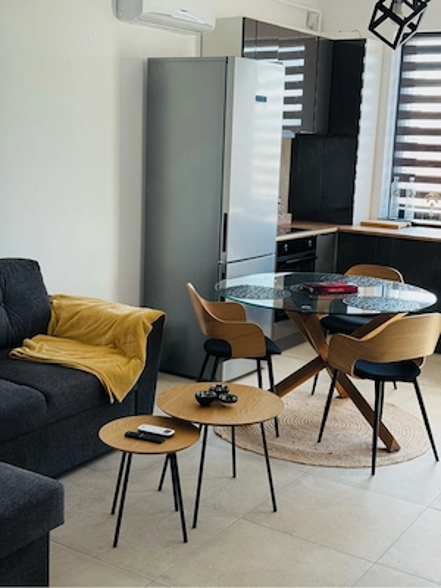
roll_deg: -2.7
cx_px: 220
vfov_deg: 39.7
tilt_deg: -11.6
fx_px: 815
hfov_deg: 30.3
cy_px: 294
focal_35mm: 48
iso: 100
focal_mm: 6.76
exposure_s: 1/68
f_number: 1.78
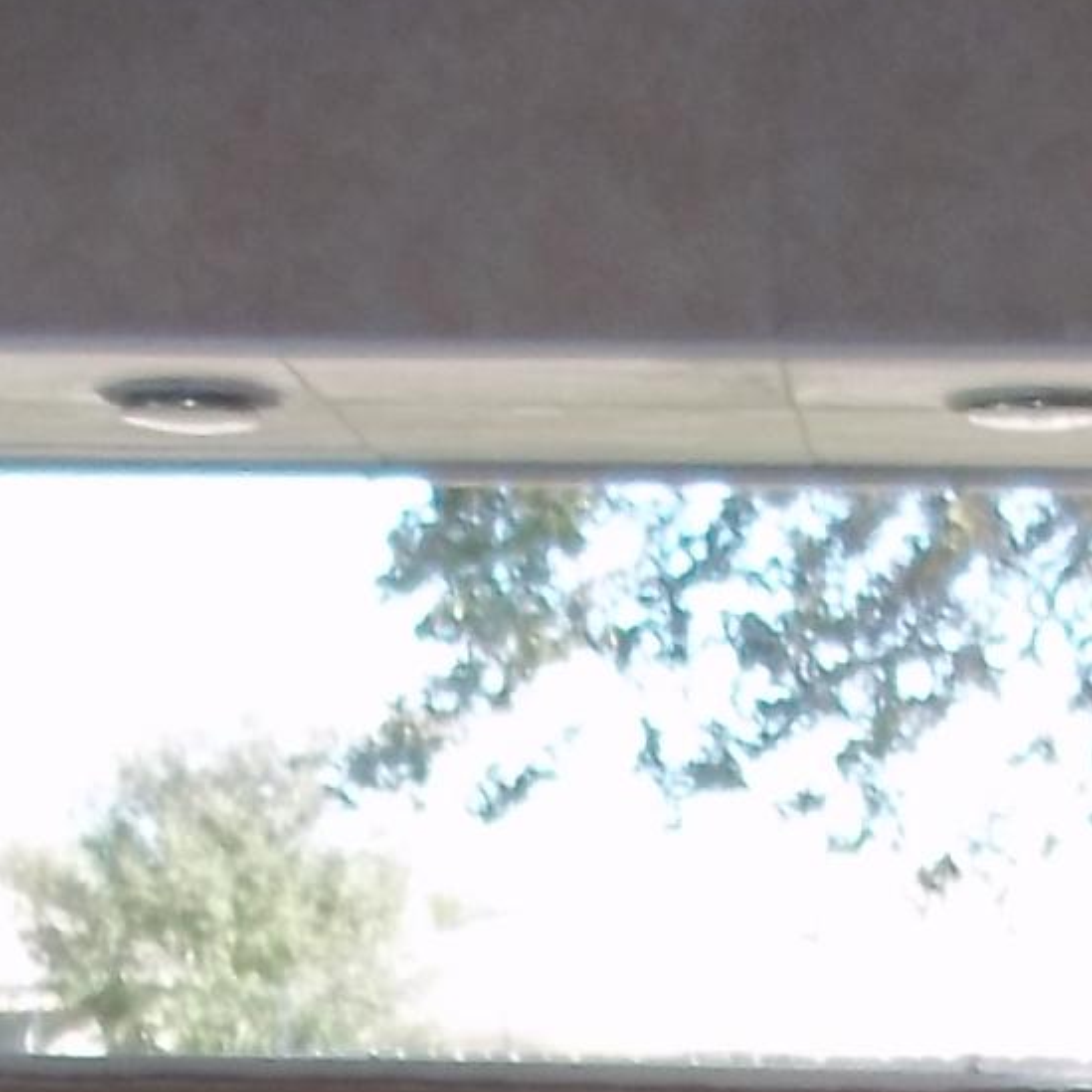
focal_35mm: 174
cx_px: 420
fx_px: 6210
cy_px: 1641
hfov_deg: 10.0
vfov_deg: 9.7
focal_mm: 6.5
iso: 100
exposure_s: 1/80
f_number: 3.1
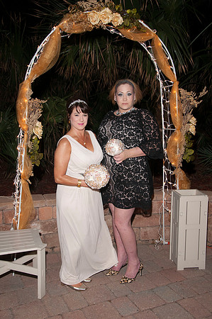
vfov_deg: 51.3
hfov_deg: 35.4
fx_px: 332
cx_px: 106
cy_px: 160
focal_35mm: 38
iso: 400
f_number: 5.6
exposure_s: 1/30
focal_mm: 25
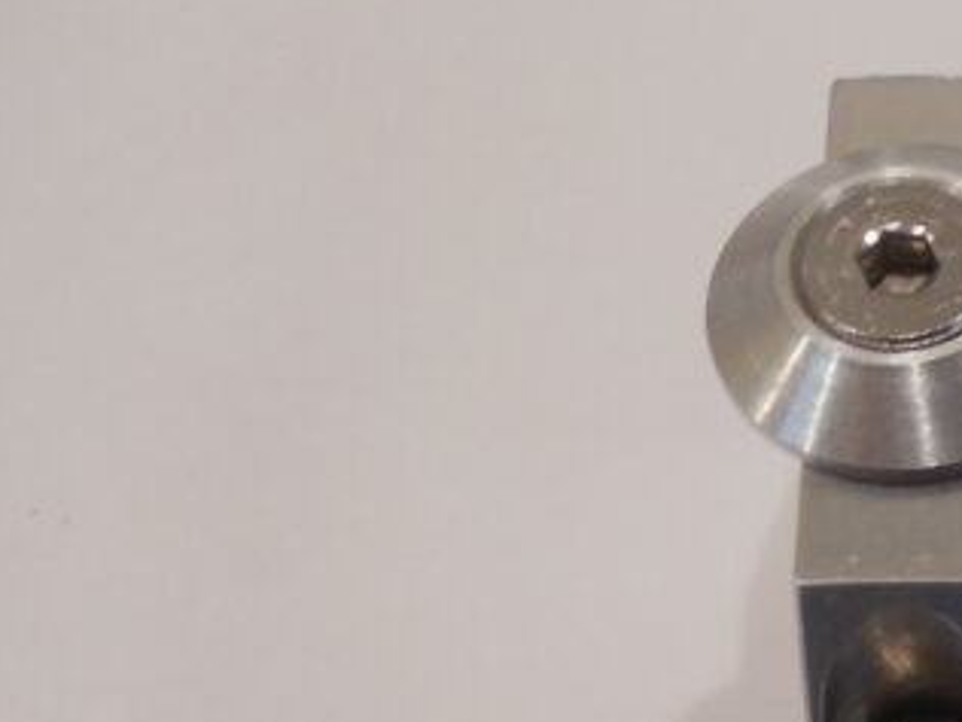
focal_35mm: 81
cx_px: 1349
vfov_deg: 17.0
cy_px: 987
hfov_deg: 21.2
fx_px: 2251
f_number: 3.3
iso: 140
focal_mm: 4.5
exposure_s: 1/30
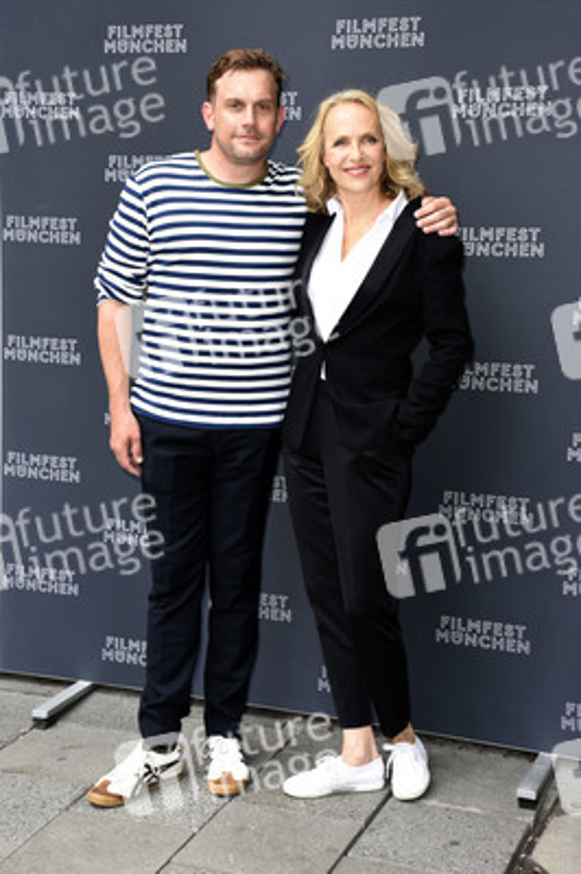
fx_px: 1455
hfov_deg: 22.6
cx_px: 290
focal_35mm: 60
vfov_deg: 33.4
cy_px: 437
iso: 500
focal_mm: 40
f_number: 6.3
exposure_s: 1/100
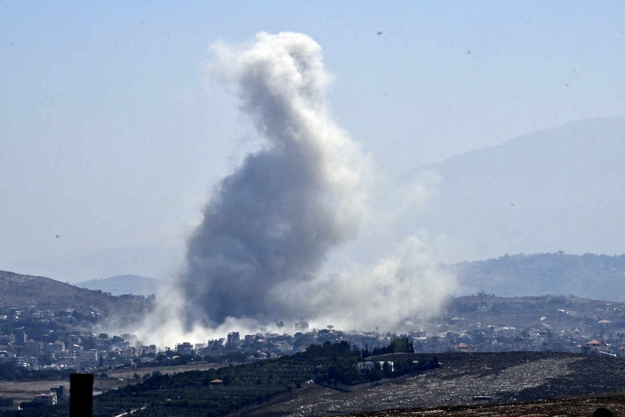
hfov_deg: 11.4
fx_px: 3125
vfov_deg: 7.6
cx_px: 312
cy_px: 208
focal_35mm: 180
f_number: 18
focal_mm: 180
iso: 500
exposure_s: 1/1250
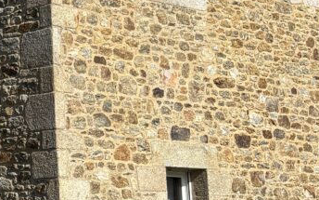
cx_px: -131
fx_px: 1069
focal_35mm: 123
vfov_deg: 10.6
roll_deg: +1.0
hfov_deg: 15.8
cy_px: 32
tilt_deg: +12.0
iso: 50
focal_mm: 5.96
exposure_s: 1/3413
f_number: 1.6
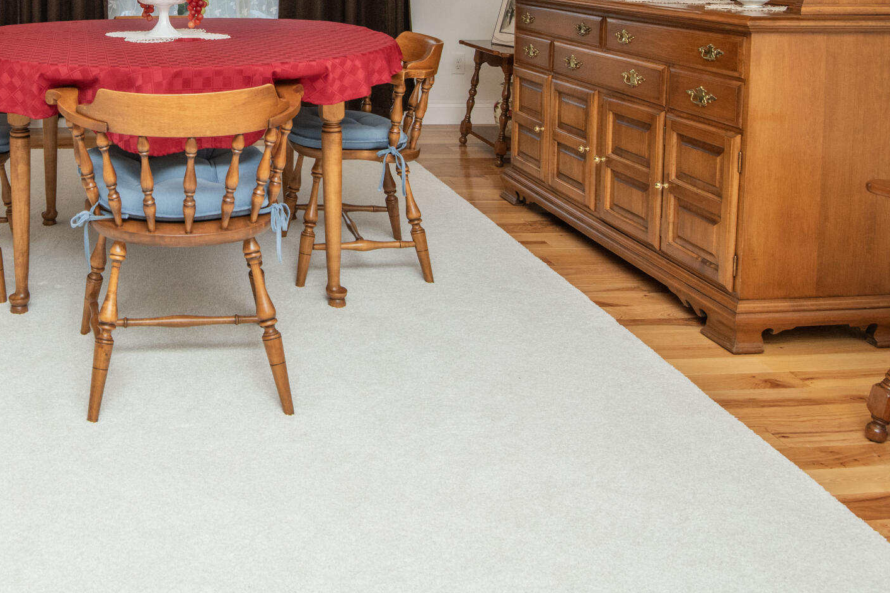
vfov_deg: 34.9
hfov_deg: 51.6
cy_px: -12
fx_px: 840
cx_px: 155
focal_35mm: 34
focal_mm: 16
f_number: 10
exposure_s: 1/60
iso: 400
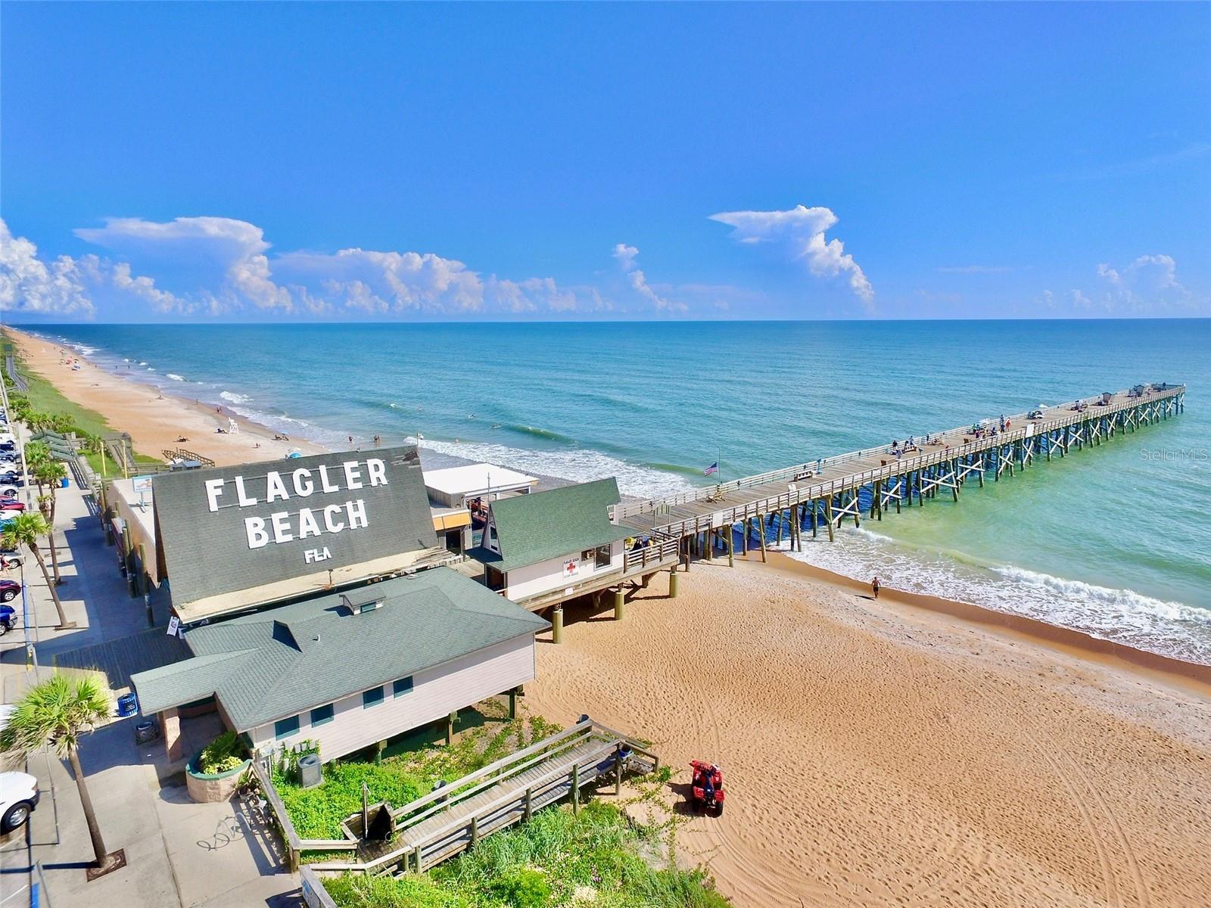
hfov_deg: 81.7
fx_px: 700
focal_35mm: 20
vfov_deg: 66.0
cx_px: 606
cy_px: 454
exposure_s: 1/919
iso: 100
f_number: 2.8
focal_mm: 3.61
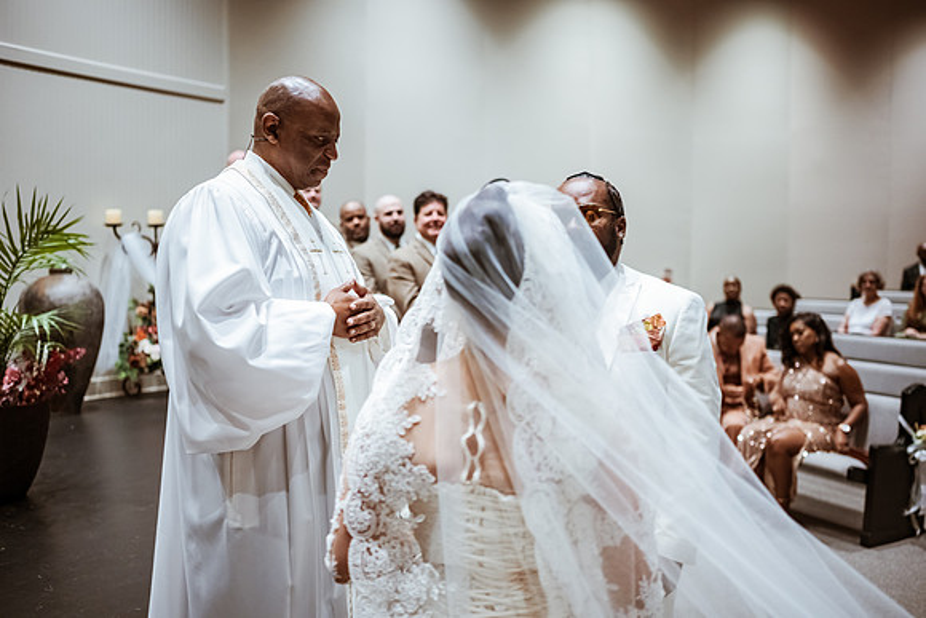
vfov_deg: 37.9
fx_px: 900
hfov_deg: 54.4
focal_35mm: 35
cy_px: 309
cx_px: 463
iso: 1250
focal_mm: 35
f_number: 1.8
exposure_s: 1/500
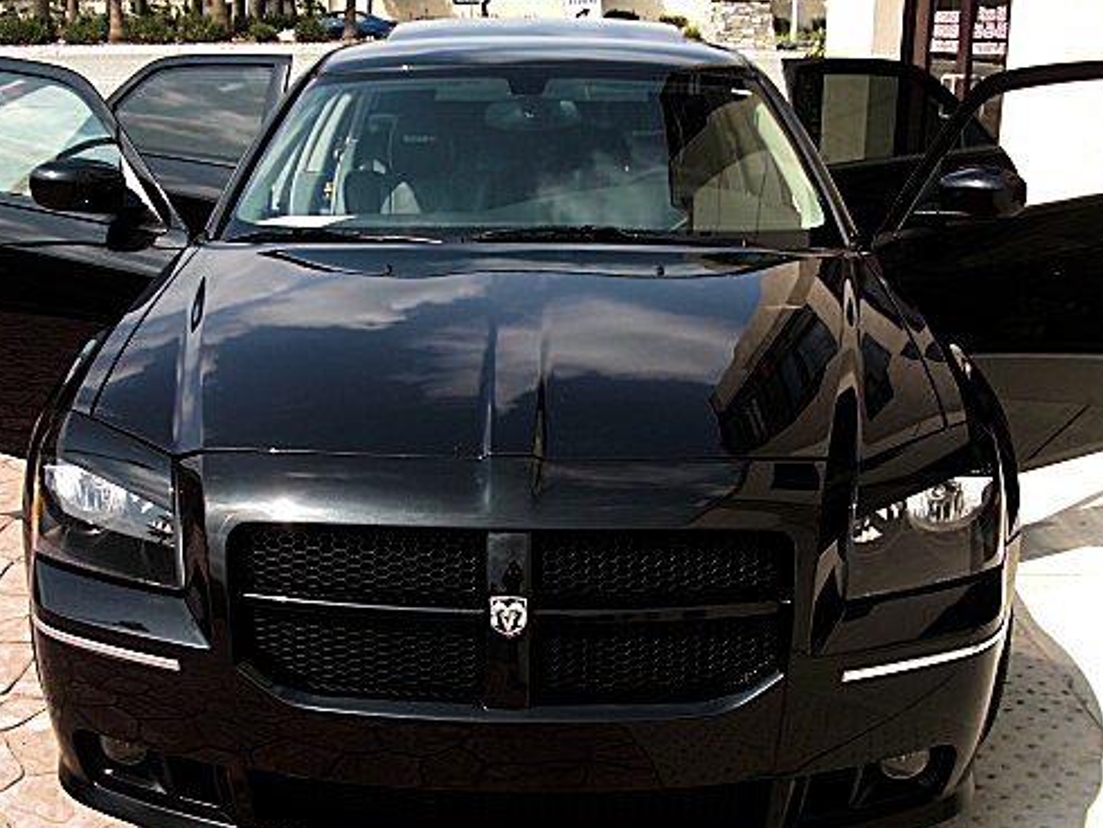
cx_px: 524
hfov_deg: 40.4
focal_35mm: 47
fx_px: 1498
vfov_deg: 30.9
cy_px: 459
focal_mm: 6.3
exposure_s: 1/500
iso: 50
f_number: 2.8
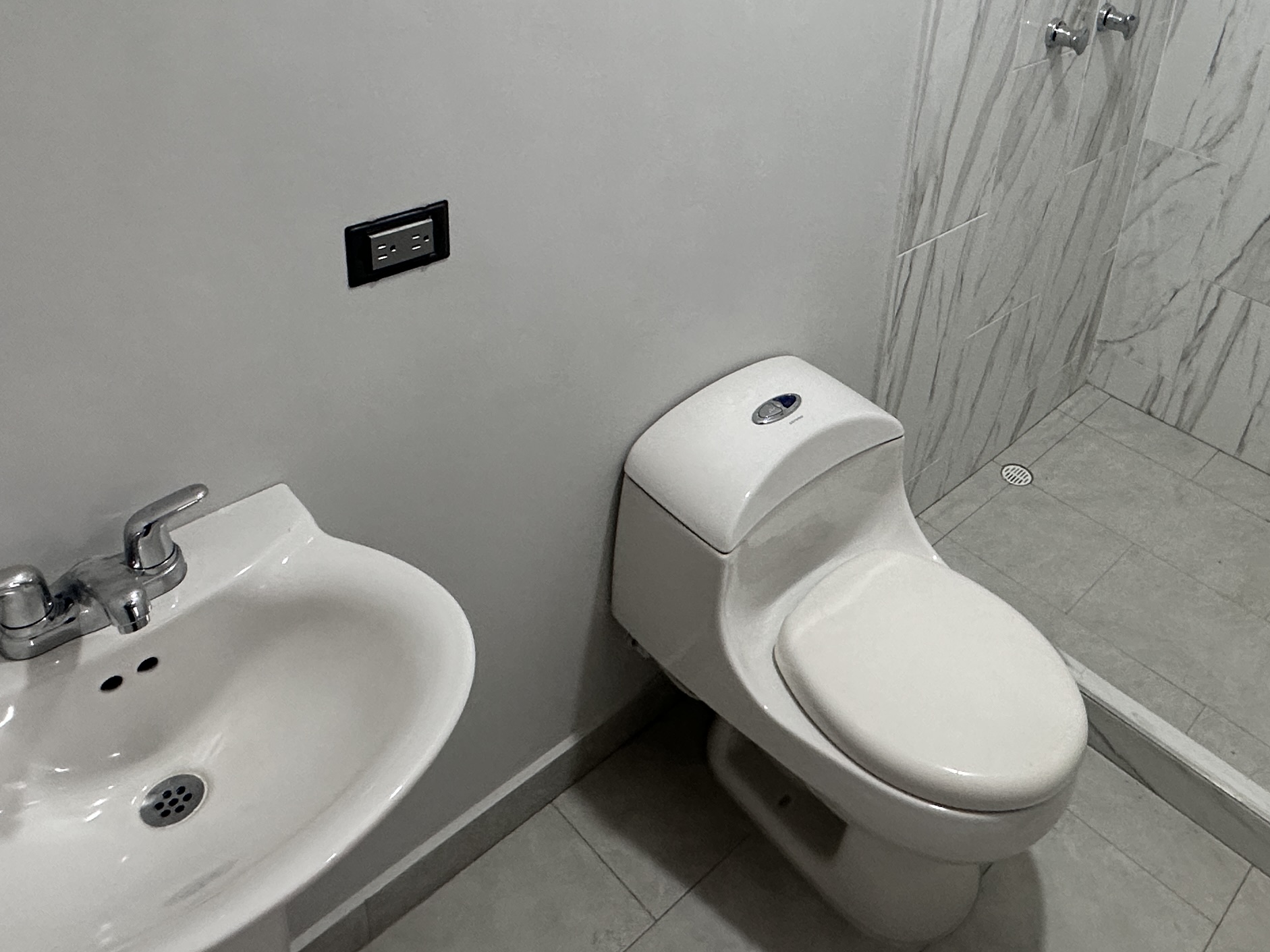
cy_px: 175
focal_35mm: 30
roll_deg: -6.0
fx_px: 1101
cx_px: 815
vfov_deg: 44.3
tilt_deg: -23.7
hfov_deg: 59.0
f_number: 2.2
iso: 200
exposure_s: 1/120
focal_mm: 2.22
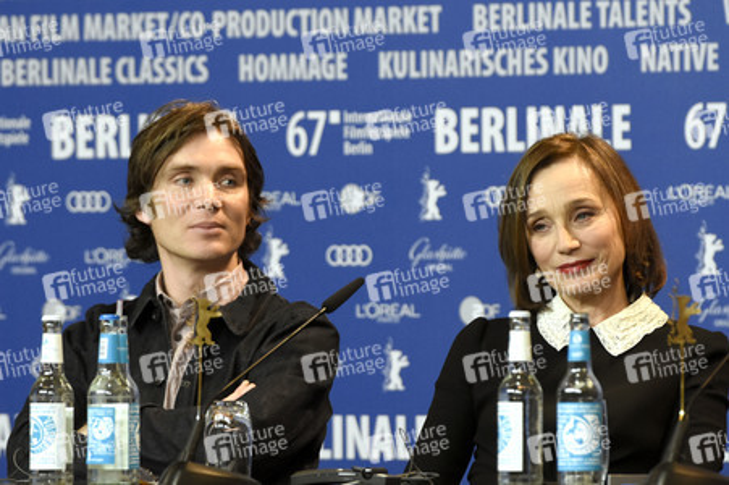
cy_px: 242
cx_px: 364
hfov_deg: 6.9
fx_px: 6070
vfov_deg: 4.6
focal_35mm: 300
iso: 1600
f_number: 4
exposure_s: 1/500
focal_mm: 200
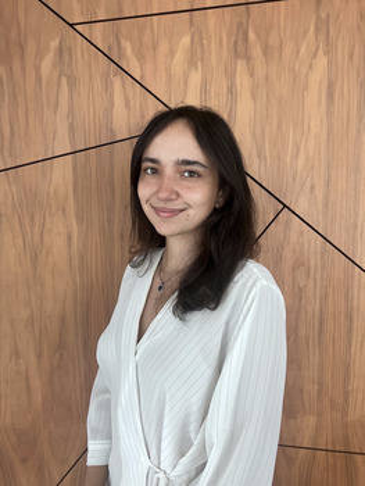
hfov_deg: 53.1
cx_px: 182
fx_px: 365
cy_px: 243
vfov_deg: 67.3
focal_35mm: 26
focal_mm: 5.7
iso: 100
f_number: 1.5
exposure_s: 1/121
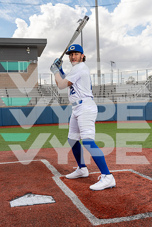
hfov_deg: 29.9
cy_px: 114
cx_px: 76
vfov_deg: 43.6
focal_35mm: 45
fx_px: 285
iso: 100
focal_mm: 45
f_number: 8
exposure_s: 1/250
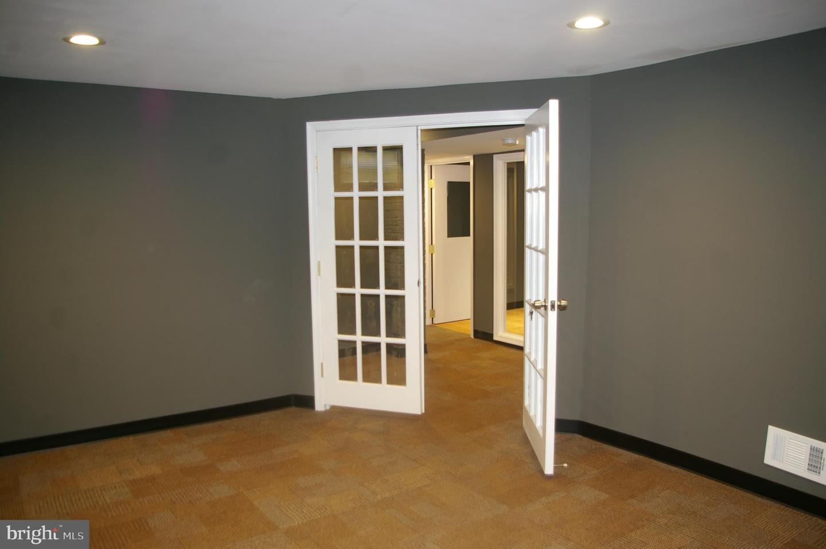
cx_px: 413
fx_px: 619
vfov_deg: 47.8
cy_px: 274
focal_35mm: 27
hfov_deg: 67.4
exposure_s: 1/10
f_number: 3.5
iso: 200
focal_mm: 18
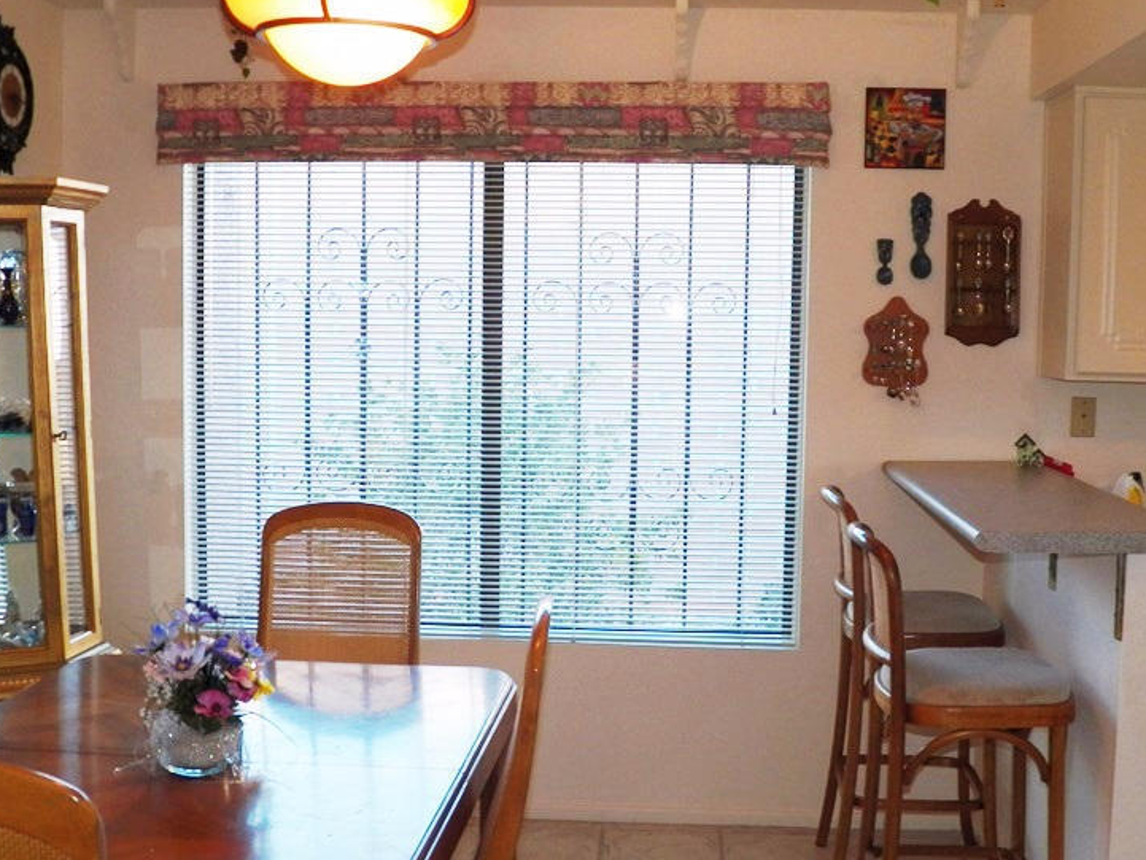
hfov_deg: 43.8
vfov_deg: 33.6
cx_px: 607
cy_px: 439
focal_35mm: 43
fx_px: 1424
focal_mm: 5.5
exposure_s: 1/60
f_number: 2.8
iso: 125
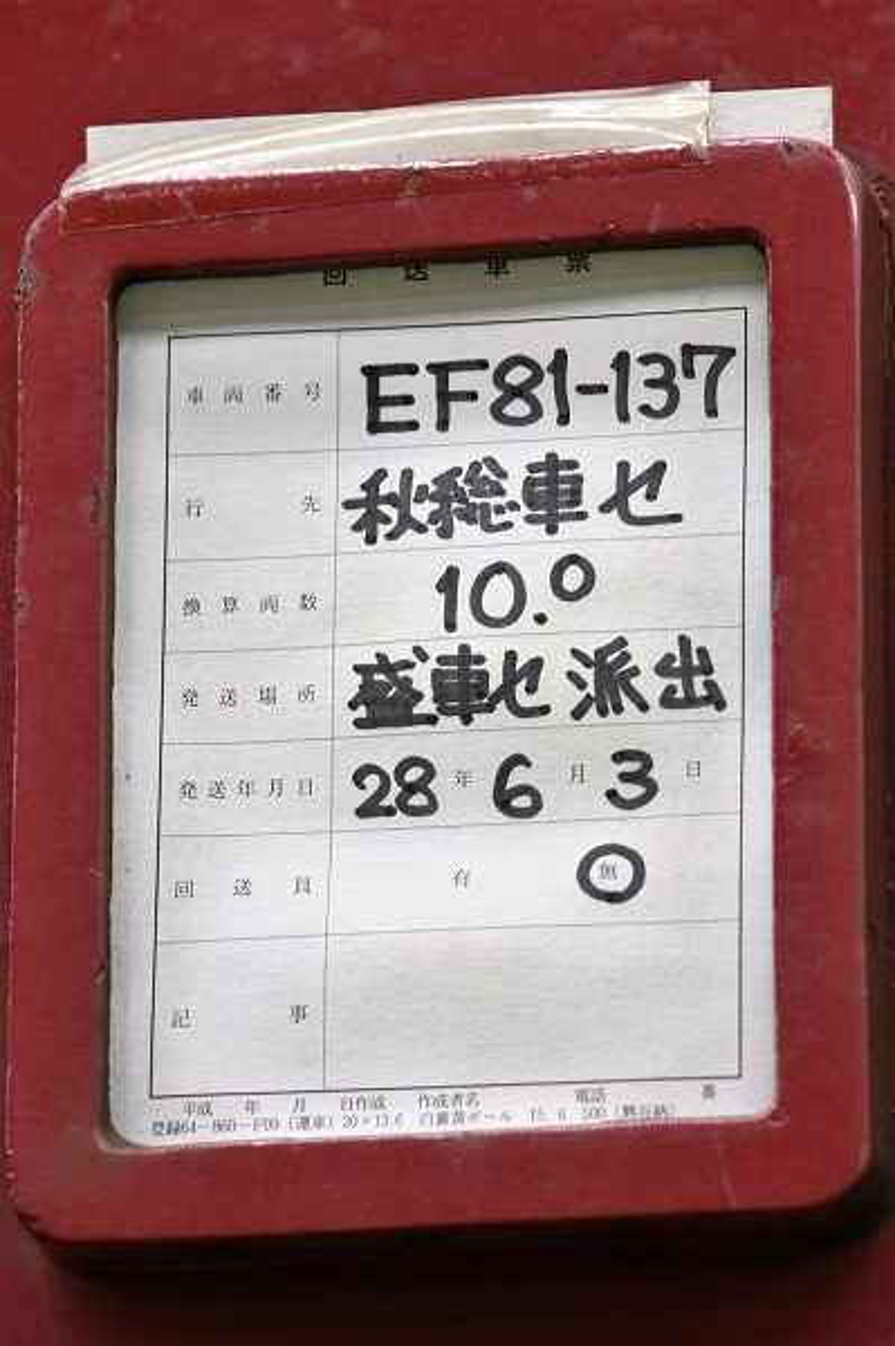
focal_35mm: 158
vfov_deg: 13.1
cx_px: 448
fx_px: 5883
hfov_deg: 8.7
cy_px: 673
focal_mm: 105
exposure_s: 1/100
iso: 400
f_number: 5
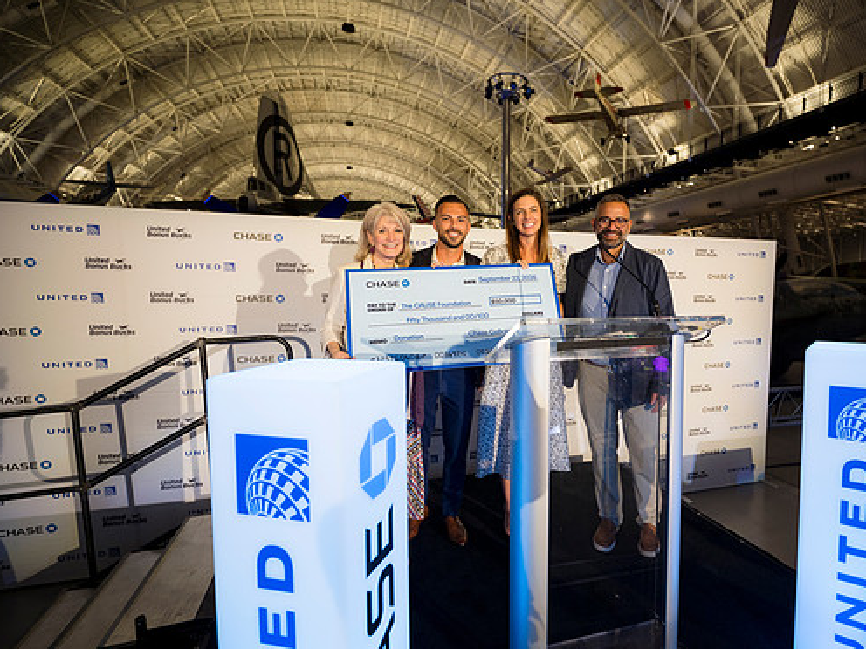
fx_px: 450
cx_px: 496
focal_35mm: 18
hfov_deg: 87.2
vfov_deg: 71.6
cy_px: 331
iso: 160
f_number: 2.2
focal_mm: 16
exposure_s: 1/80
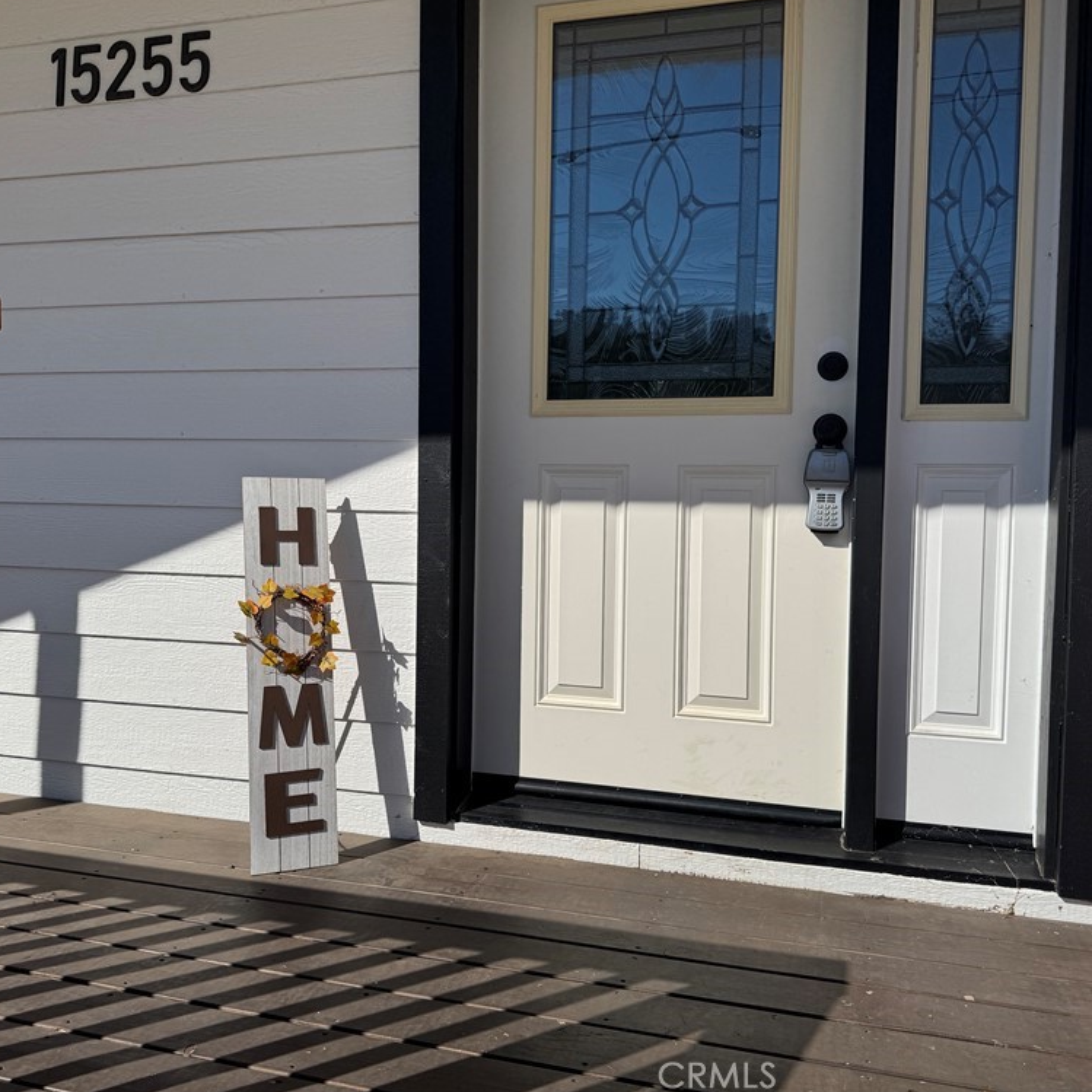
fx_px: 1035
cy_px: 537
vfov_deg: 55.6
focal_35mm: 29
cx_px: 497
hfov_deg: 55.5
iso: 80
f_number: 1.78
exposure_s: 1/10417
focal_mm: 6.76
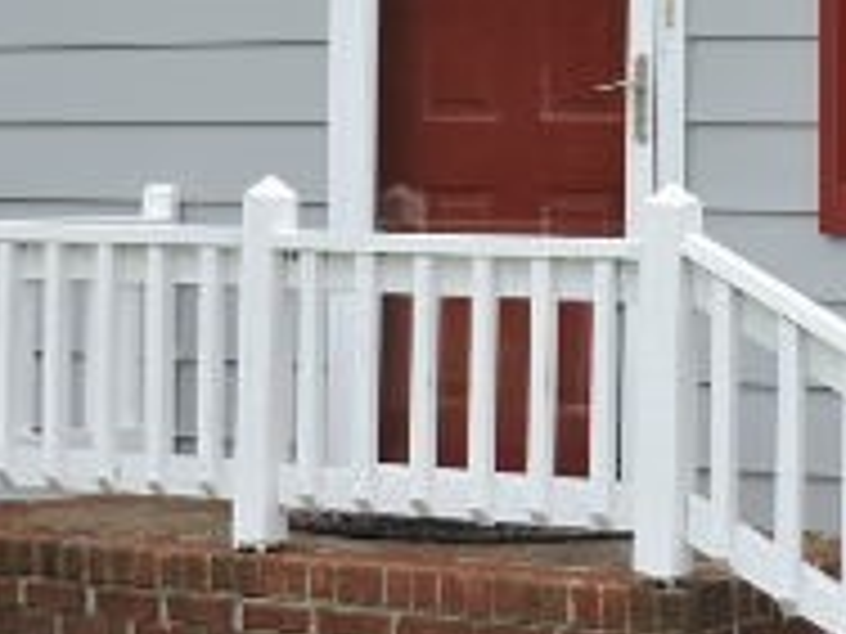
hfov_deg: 13.5
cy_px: 207
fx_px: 3568
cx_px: 603
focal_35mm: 146
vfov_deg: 10.2
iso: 160
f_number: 3.4
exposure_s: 1/320
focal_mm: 7.7
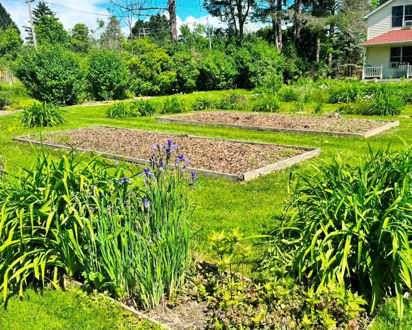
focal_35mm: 33
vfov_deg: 44.5
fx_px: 402
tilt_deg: -14.3
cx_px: 249
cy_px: 174
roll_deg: +1.6
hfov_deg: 53.8
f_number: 1.78
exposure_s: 1/3096
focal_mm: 6.76
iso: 80
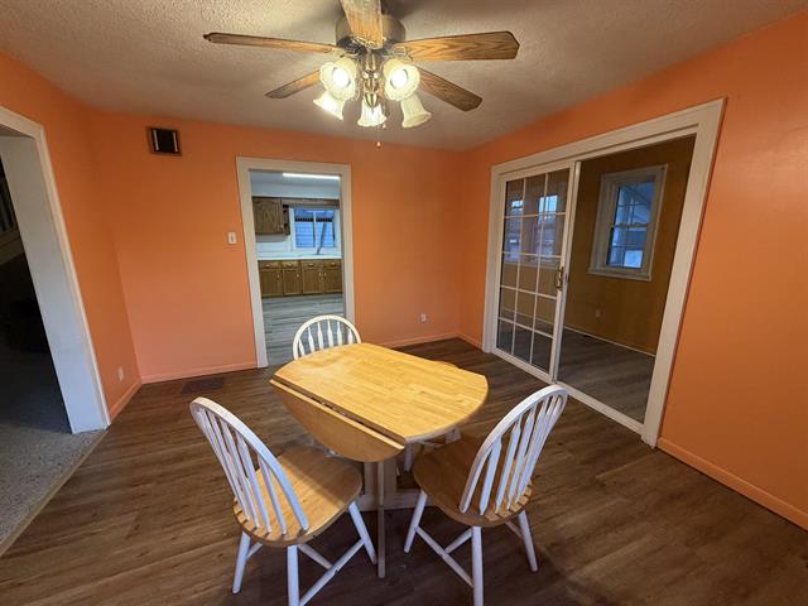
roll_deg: +0.2
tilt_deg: -11.6
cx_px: 404
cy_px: 303
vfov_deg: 85.7
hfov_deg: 102.1
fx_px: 327
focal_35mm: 14
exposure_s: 1/60
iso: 320
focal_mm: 2.22
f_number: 2.2
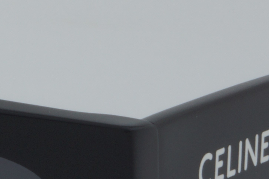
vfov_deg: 4.4
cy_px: 167
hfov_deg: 6.6
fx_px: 2316
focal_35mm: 310
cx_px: -129
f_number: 32
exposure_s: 1/4
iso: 100
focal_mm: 50
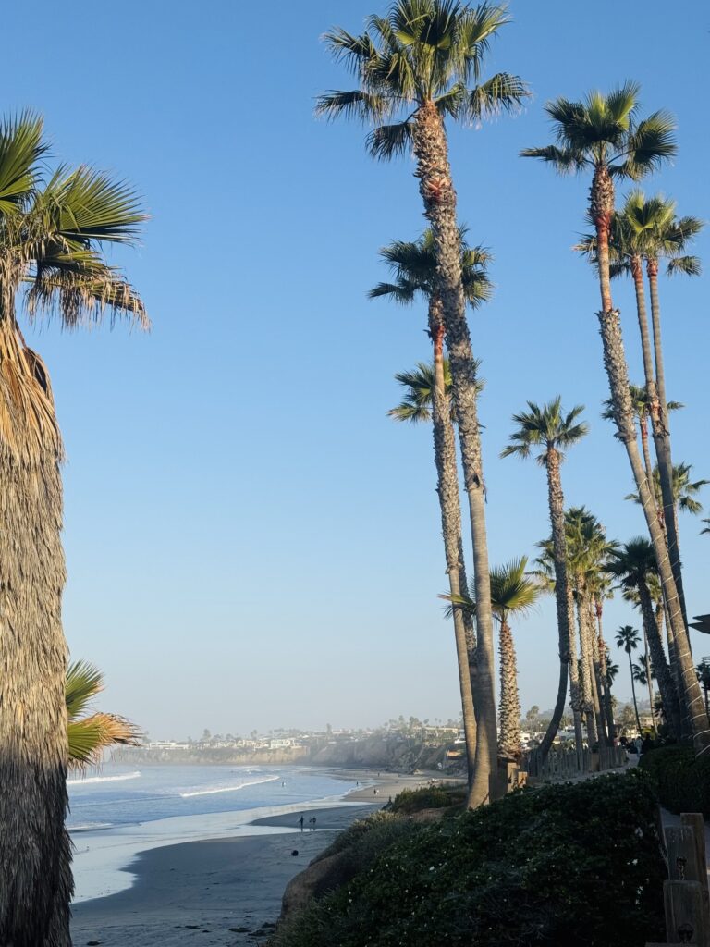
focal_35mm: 48
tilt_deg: +10.8
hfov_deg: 30.3
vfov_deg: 39.7
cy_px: 474
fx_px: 1313
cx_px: 355
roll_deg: -0.2
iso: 64
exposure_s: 1/3610
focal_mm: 6.76
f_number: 1.78
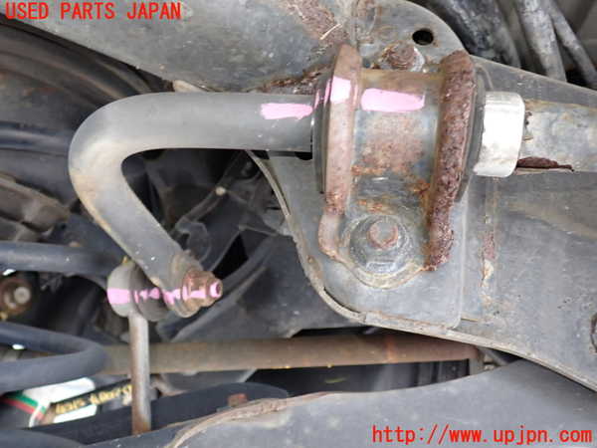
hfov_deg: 56.8
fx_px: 552
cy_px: 224
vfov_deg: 44.2
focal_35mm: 32
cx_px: 298
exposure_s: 1/30
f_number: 2.4
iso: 320
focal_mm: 5.79
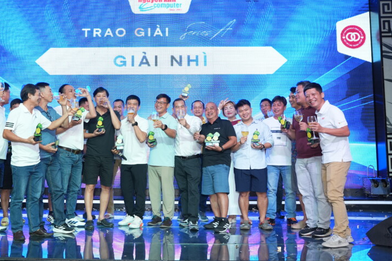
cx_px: 133
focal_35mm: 44
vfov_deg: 30.5
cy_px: 108
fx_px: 479
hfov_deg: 43.9
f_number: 3.5
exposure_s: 1/160
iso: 1250
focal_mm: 31
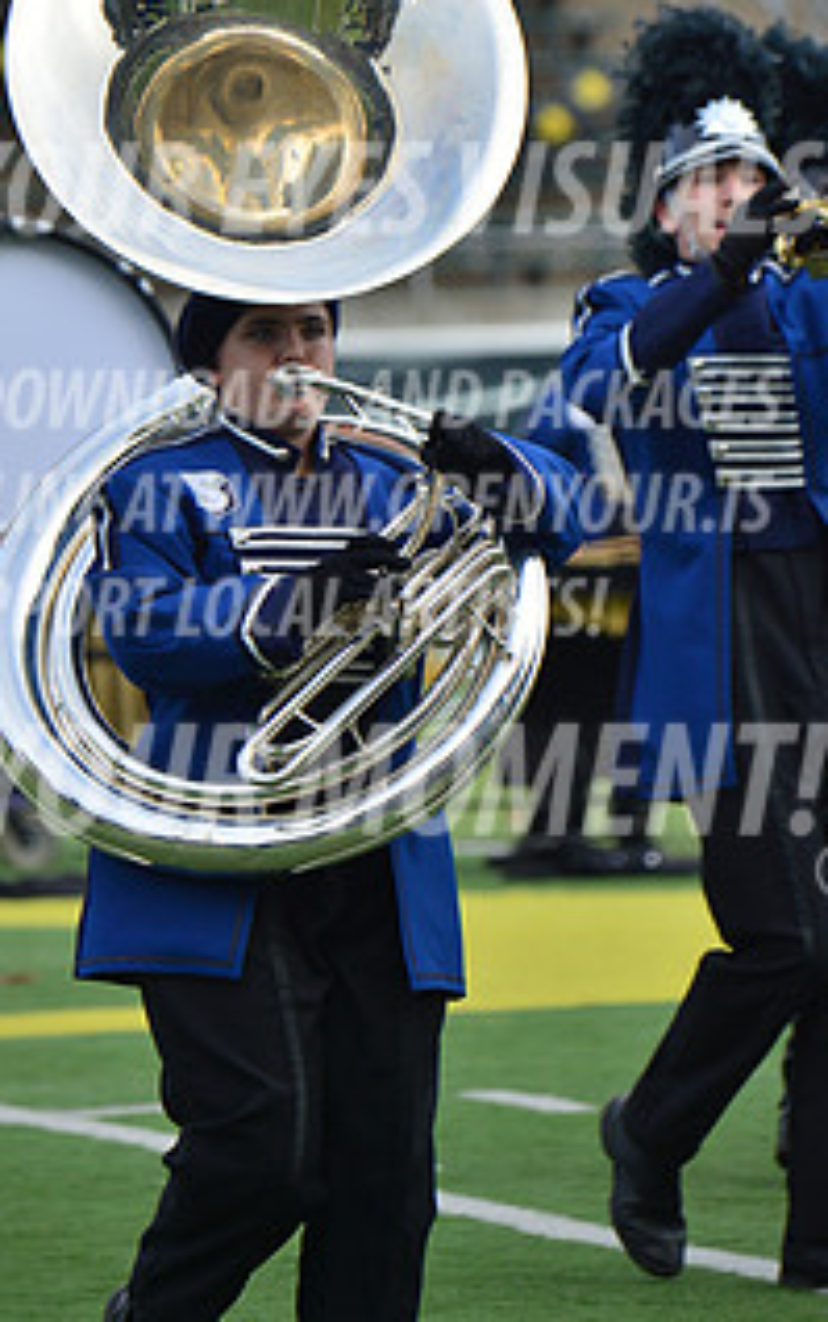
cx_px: 252
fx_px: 12986
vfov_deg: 5.8
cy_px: 495
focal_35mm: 360
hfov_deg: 3.7
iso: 200
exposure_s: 1/1250
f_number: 5.6
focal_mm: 250
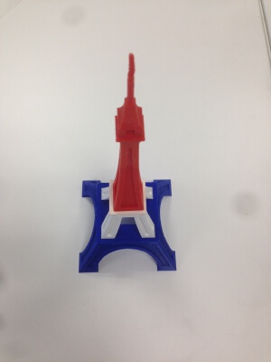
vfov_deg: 55.4
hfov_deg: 42.9
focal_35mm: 33
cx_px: 136
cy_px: 181
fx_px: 344
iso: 50
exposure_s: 1/60
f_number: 2.4
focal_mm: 4.12
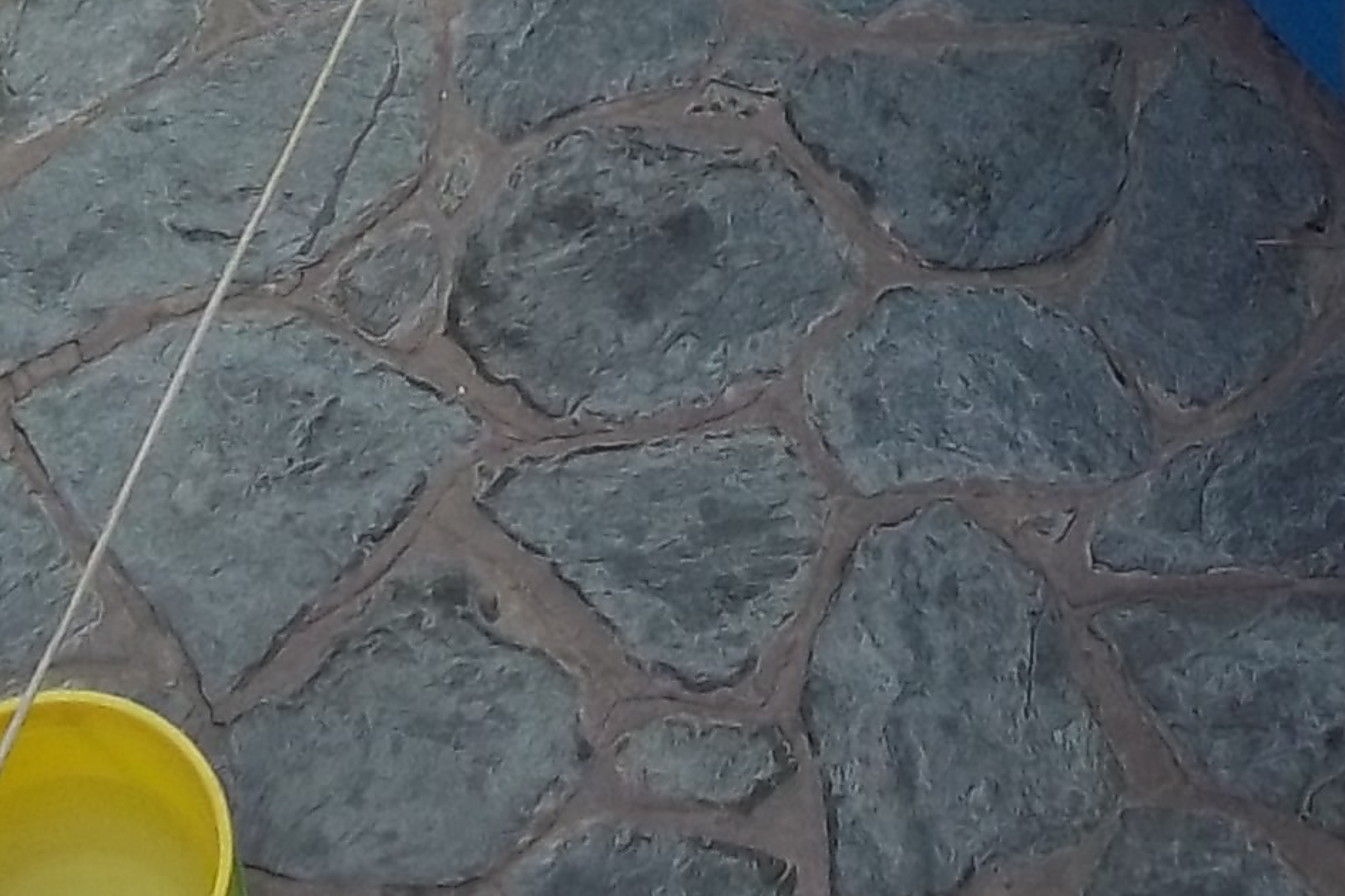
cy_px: -634
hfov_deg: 14.6
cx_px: 728
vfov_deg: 9.3
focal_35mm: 141
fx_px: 5267
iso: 80
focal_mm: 5.7
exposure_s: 1/500
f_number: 2.9
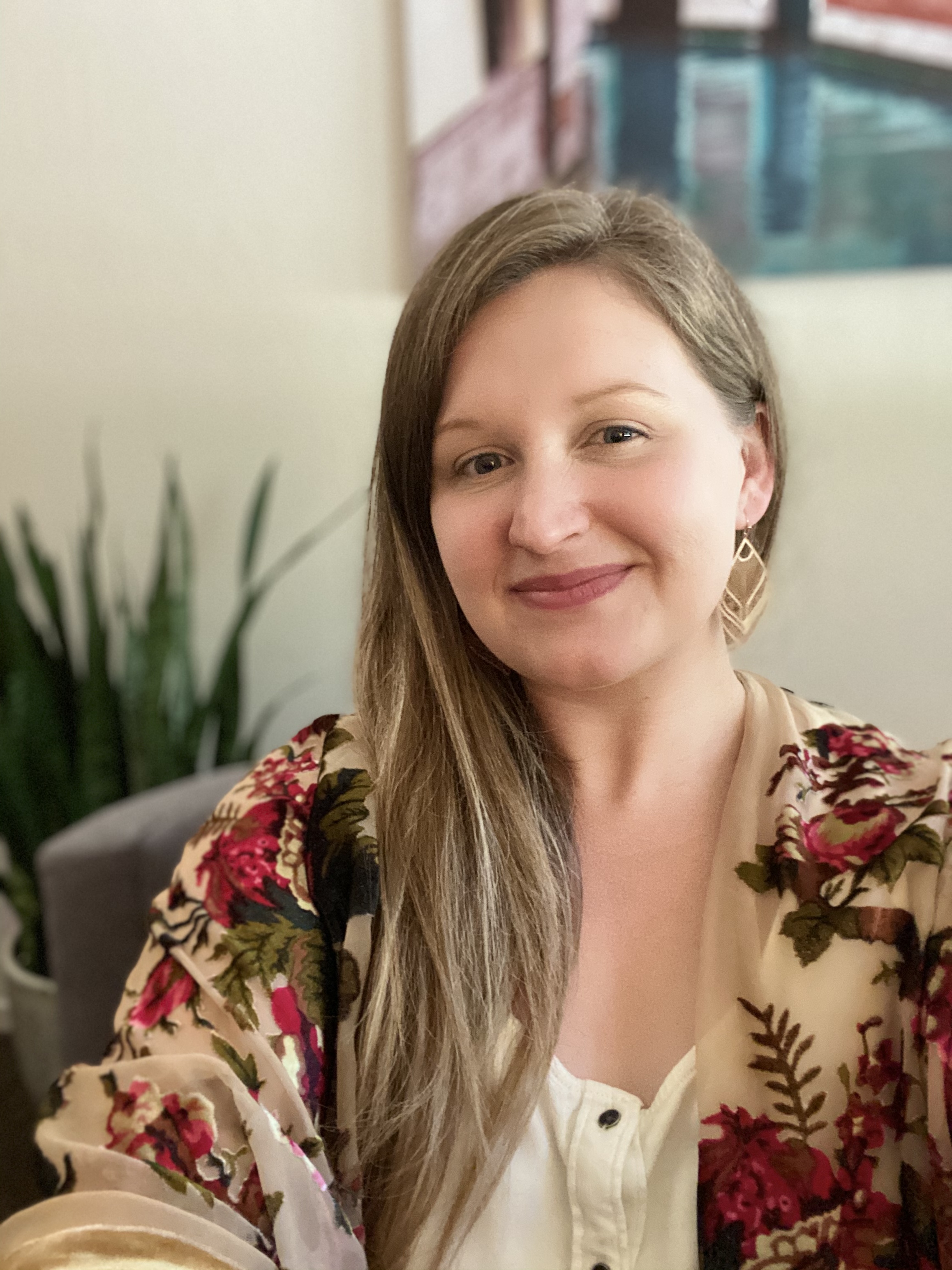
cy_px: 635
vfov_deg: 60.0
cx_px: 476
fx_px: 1100
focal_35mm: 30
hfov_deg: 46.8
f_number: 2.2
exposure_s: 1/30
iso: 640
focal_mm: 2.71
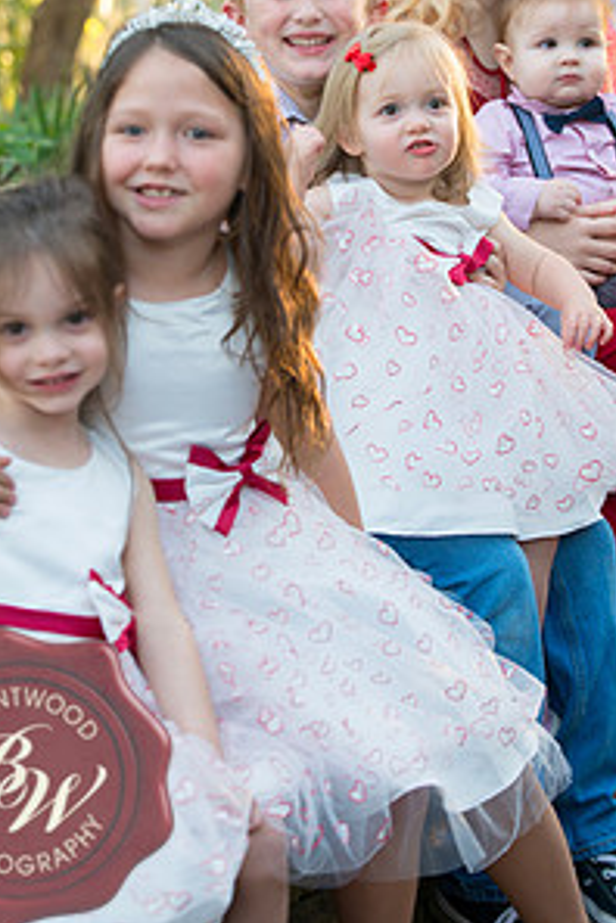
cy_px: 295
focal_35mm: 106
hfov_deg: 12.9
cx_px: 317
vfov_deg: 19.2
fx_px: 2720
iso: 200
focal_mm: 70
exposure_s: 1/30
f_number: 4
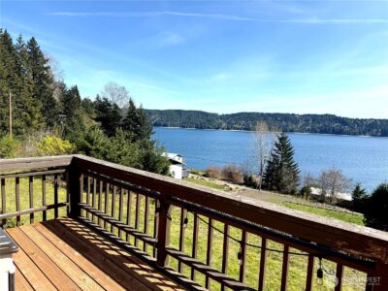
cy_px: 146
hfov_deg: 71.6
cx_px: 194
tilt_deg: -4.6
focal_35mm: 24
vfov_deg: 56.8
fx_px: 269
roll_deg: -1.3
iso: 80
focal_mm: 6.76
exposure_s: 1/3953
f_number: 1.78
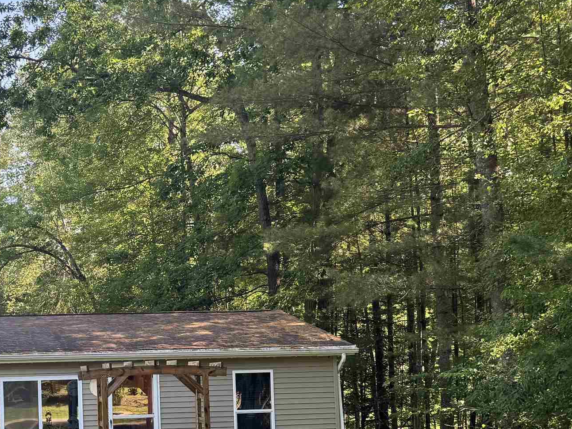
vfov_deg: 25.1
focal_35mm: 57
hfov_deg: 32.7
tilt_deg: -1.3
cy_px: 363
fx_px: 942
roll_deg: +0.5
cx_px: 100
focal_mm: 6.76
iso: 80
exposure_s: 1/221
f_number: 1.78
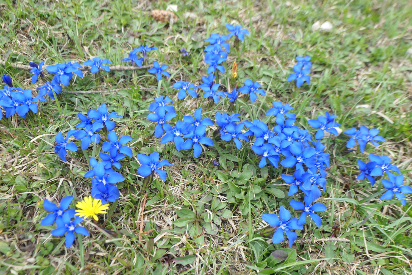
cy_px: 138
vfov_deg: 41.1
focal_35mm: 32
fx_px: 366
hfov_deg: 58.7
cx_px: 206
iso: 200
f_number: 3.6
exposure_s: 1/250
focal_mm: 11.7
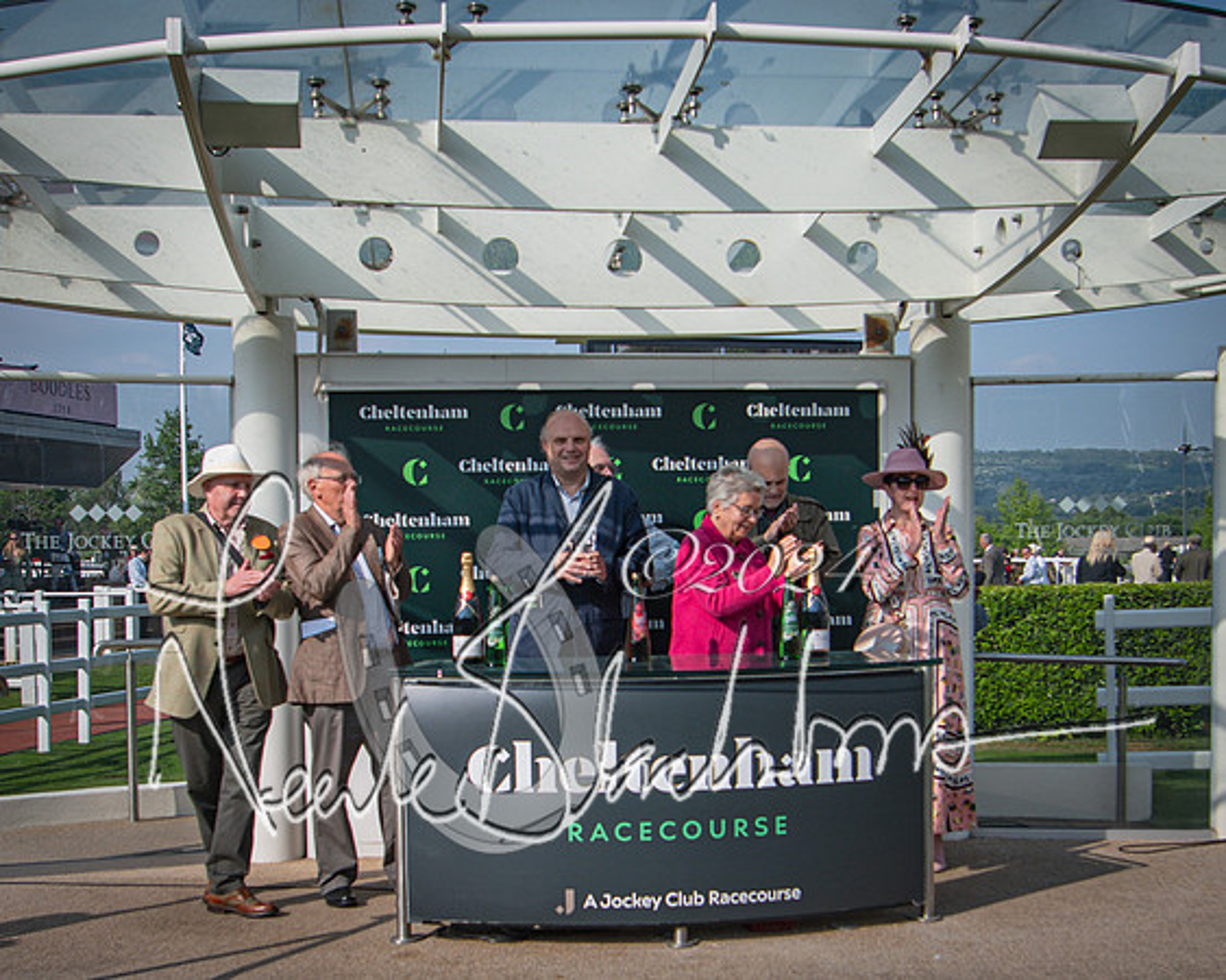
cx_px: 645
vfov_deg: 30.4
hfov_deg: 37.8
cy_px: 651
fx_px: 1791
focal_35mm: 49
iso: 80
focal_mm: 20
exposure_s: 1/2000
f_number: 4
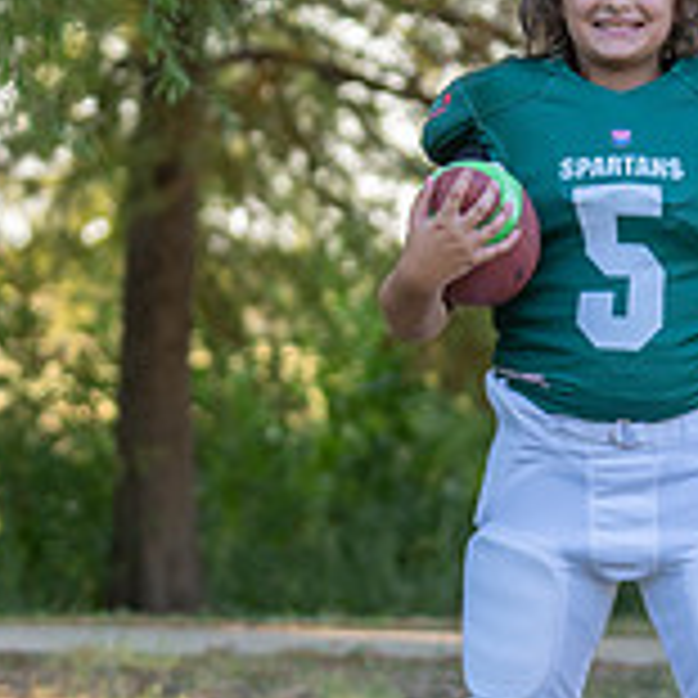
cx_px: 628
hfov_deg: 7.7
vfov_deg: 7.7
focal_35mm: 227
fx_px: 5179
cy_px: 411
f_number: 2.8
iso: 160
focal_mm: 70
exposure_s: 1/320
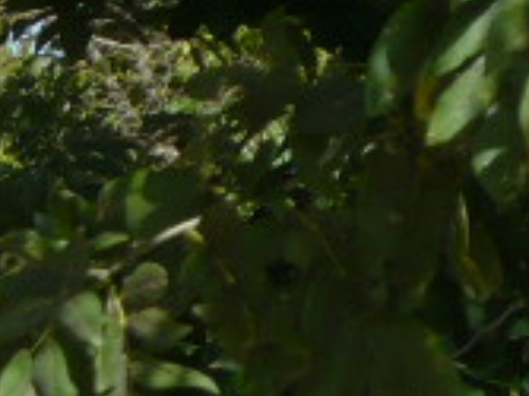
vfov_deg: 2.4
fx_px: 9392
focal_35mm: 615
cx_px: -462
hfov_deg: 3.2
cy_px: 535
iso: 100
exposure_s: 1/400
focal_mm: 16.5
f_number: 5.1
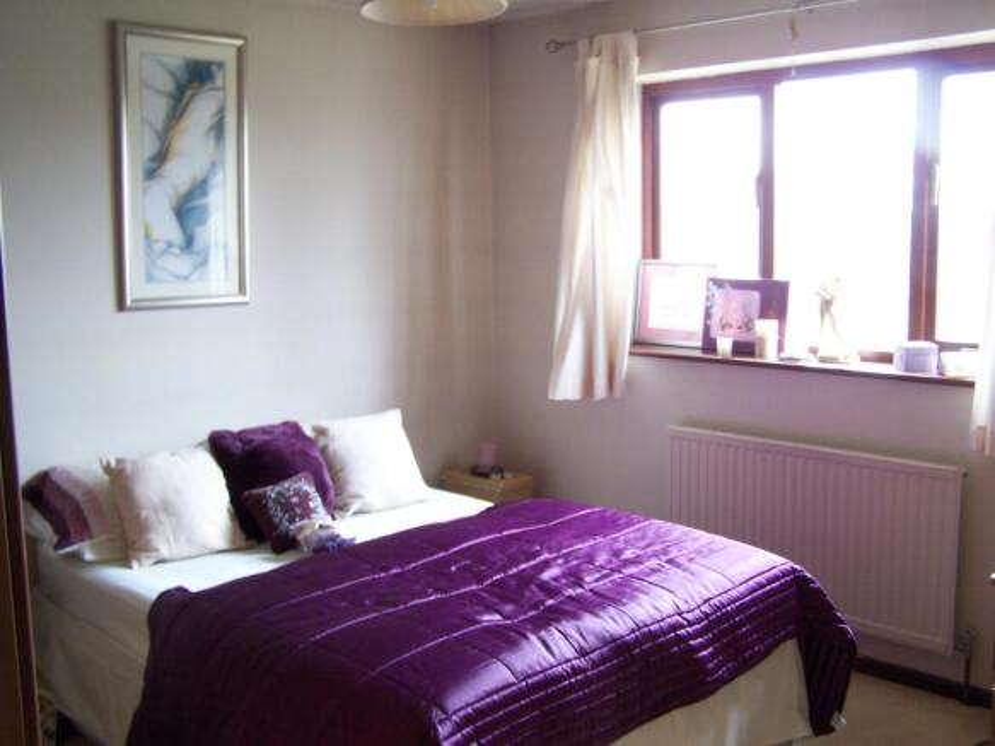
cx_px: 498
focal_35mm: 38
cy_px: 373
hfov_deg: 49.0
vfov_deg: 37.7
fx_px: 1092
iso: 140
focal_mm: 6.3
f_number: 2.8
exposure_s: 1/10
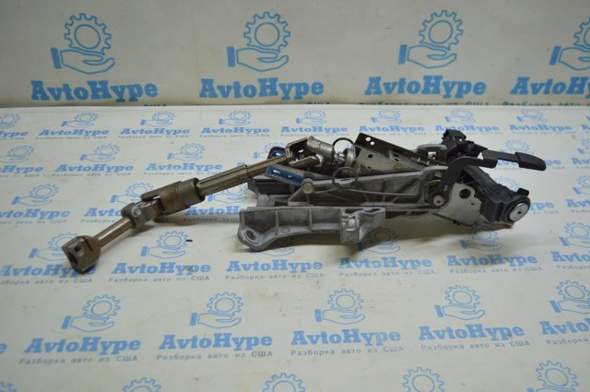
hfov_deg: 57.3
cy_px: 196
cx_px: 295
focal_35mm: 33
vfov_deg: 39.9
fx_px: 540
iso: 400
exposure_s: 1/100
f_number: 3.8
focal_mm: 22
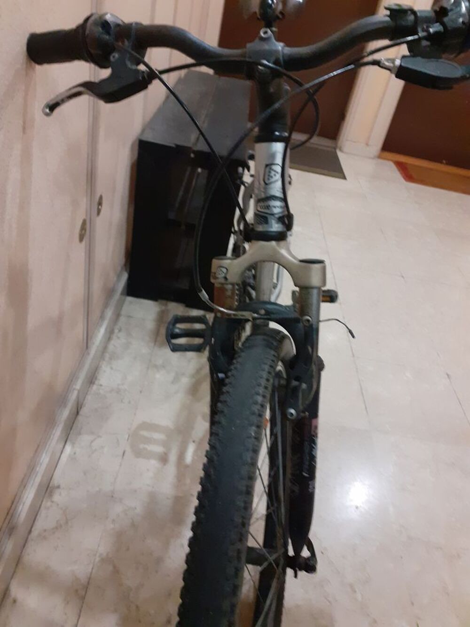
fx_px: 489
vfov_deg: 65.3
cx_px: 235
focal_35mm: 27
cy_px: 314
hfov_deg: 51.4
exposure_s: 1/25
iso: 400
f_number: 1.9
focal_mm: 3.6
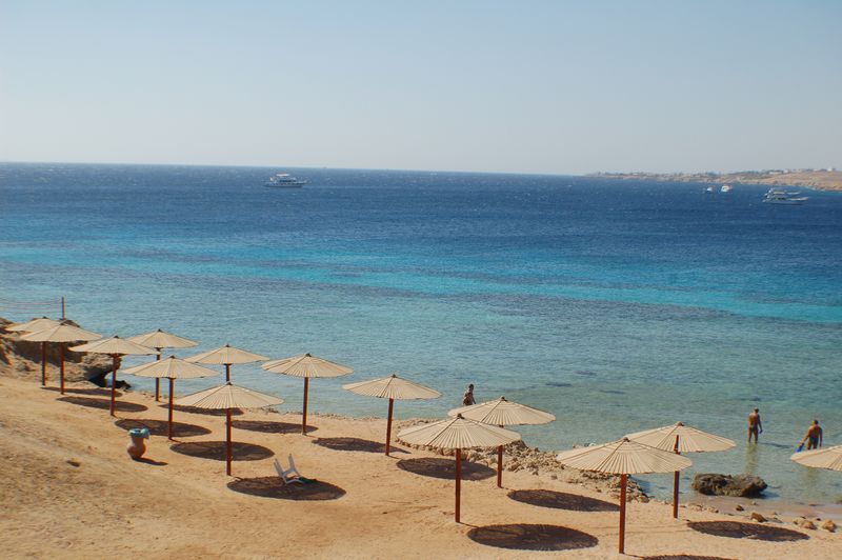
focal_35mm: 69
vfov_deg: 19.7
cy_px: 280
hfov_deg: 29.3
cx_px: 421
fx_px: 1612
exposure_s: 1/500
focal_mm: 46
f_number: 8
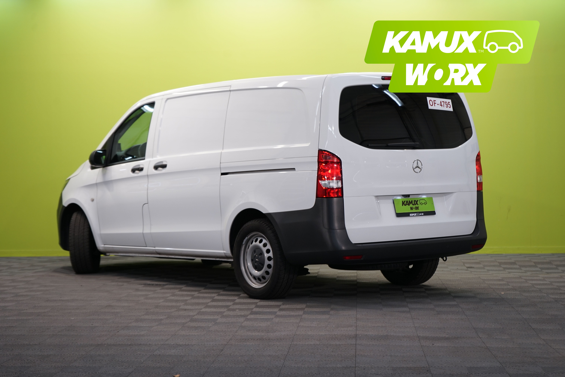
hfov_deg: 28.8
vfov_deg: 19.5
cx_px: 282
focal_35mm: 70
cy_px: 188
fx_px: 1099
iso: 320
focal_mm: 70
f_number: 5.6
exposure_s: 1/30
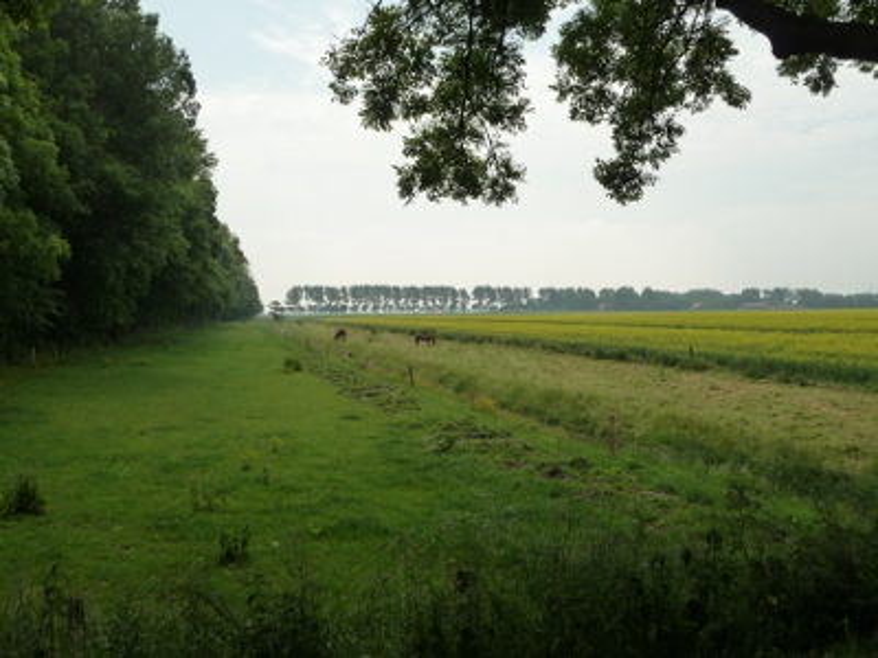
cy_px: 329
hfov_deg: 56.8
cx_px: 439
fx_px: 812
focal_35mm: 32
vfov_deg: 44.2
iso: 160
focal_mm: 5.3
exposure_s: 1/320
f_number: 8
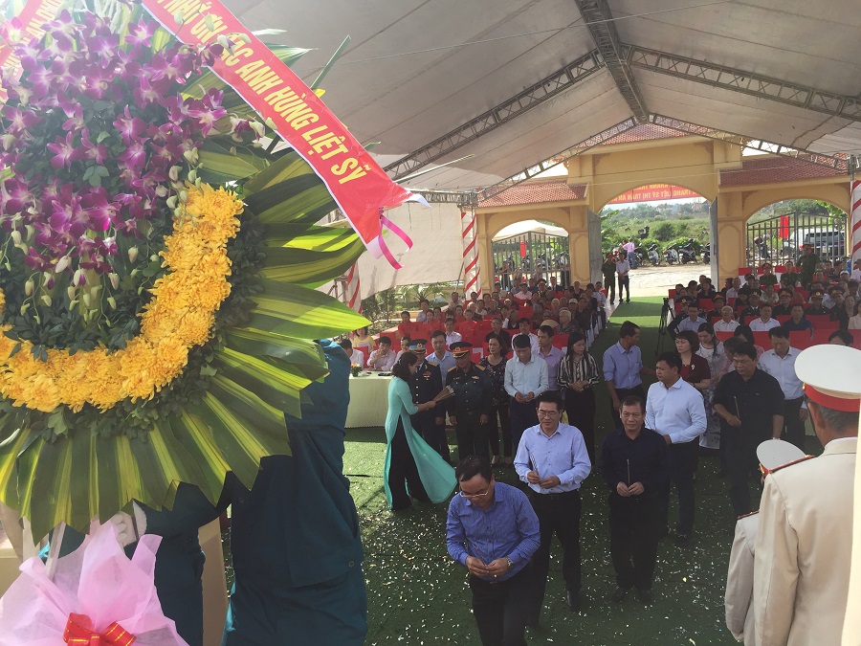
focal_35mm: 29
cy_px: 323
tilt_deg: -6.6
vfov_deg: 48.2
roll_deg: +1.6
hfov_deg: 61.7
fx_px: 721
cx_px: 430
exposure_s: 1/942
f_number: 2.2
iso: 32
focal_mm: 4.15
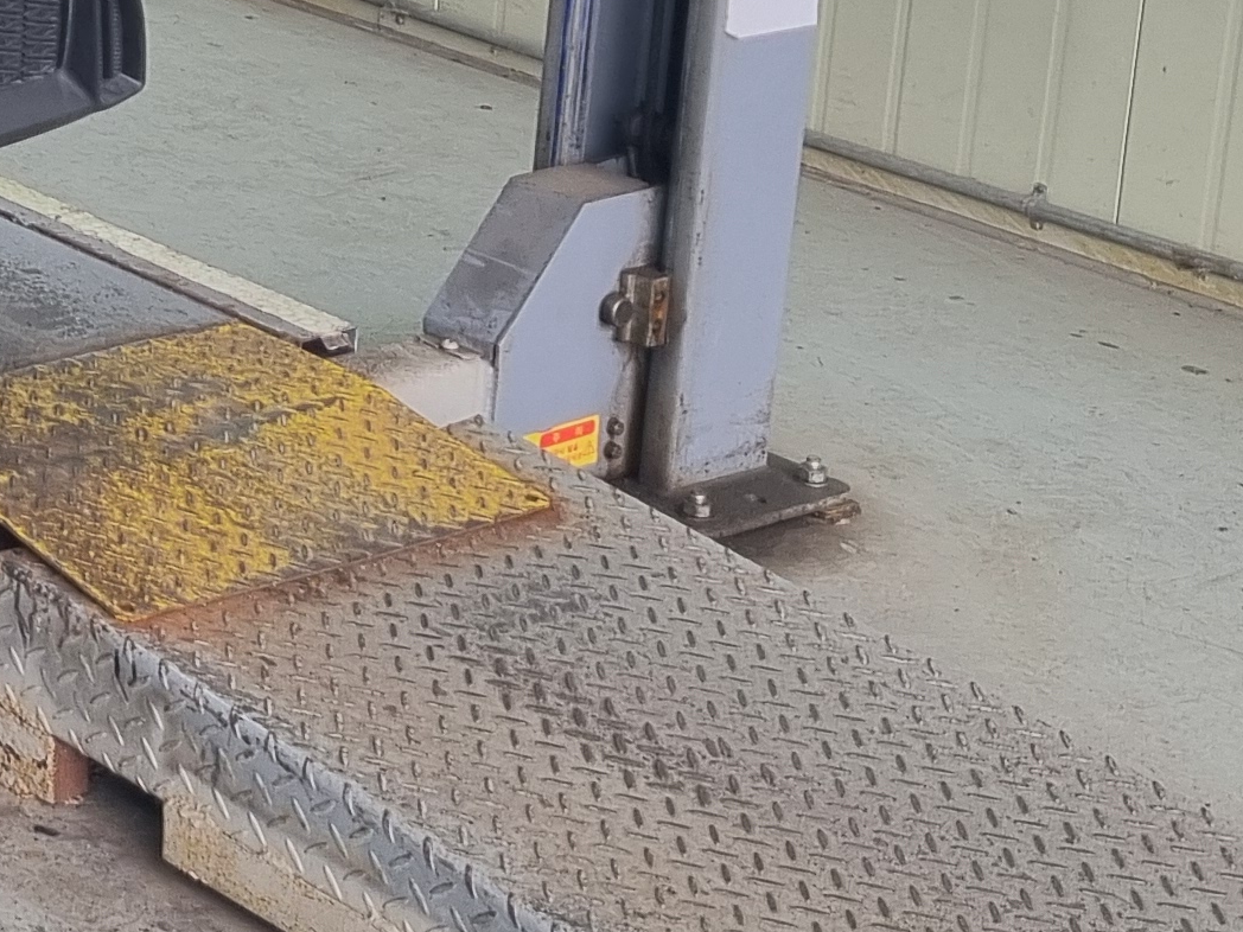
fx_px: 3591
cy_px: -274
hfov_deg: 16.9
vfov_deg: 14.2
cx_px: -869
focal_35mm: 100
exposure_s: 1/159
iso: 50
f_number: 1.8
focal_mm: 5.4
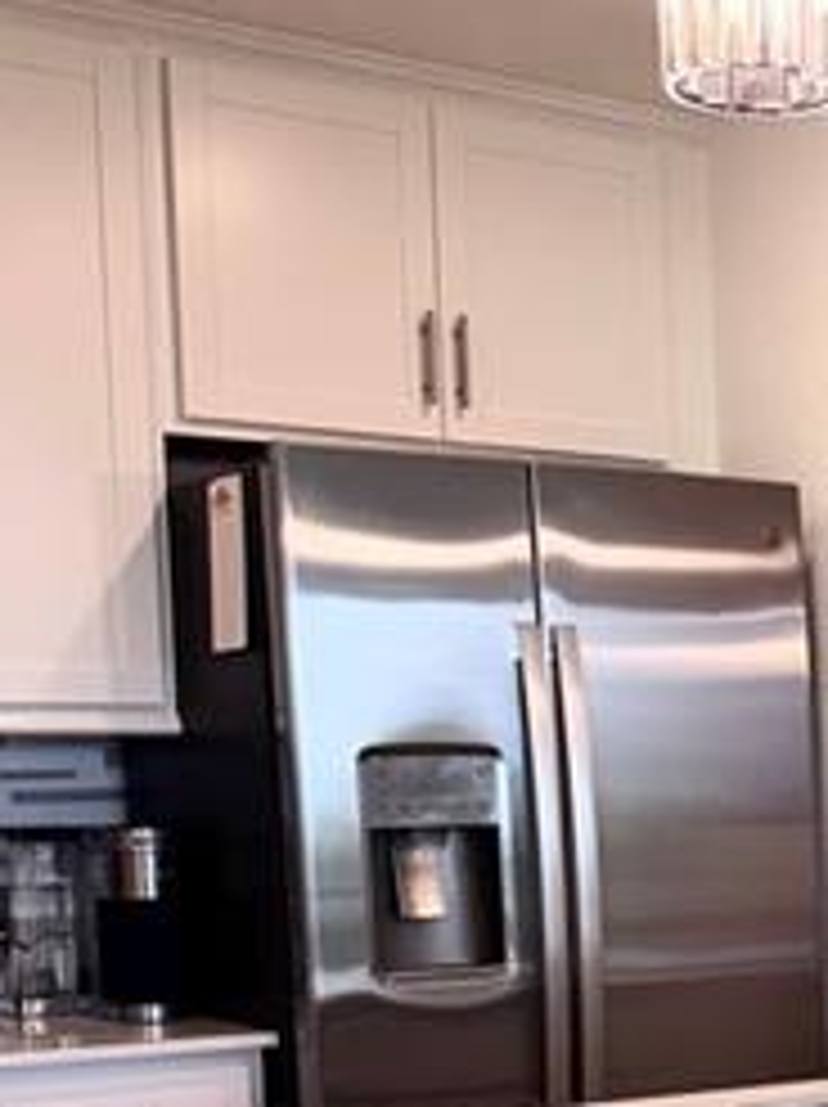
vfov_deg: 25.2
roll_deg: +0.2
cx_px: 1260
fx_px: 2396
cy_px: 994
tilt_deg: -6.0
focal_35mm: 75
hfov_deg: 17.5
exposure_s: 1/120
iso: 125
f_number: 1.78
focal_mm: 6.76
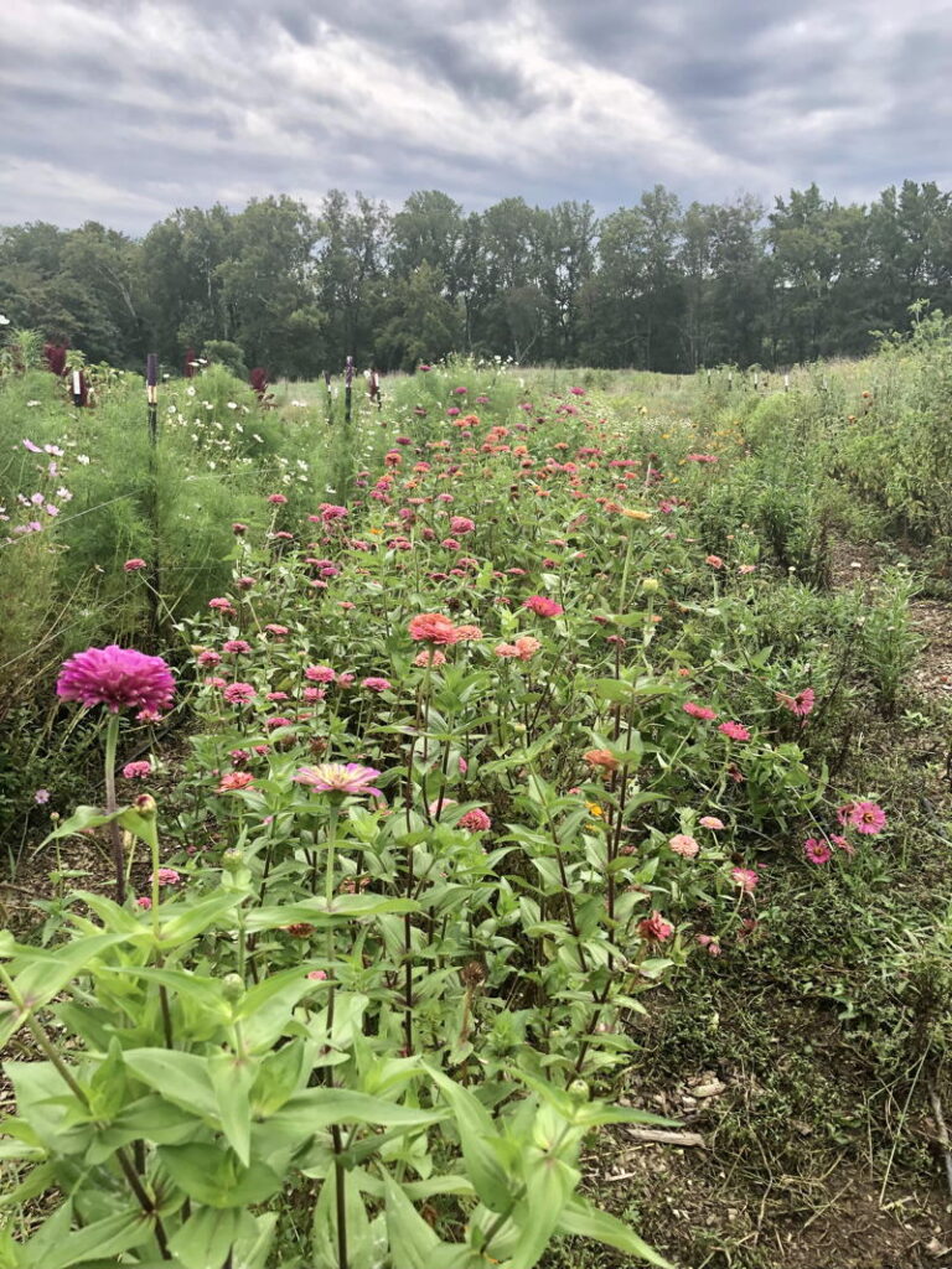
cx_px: 476
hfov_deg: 49.7
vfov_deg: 63.4
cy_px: 634
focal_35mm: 28
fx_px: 1027
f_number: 1.8
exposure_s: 1/827
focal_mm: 3.99
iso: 20
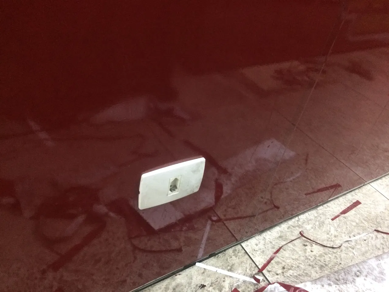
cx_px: 194
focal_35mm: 29
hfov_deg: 61.7
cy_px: 146
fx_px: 326
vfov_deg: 48.2
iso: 320
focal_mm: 4.15
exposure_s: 1/20
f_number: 2.2
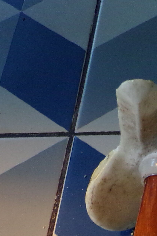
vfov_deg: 21.6
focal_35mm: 92
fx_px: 602
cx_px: 265
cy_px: 214
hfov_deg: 13.6
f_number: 3
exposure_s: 1/17
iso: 269
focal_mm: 4.3
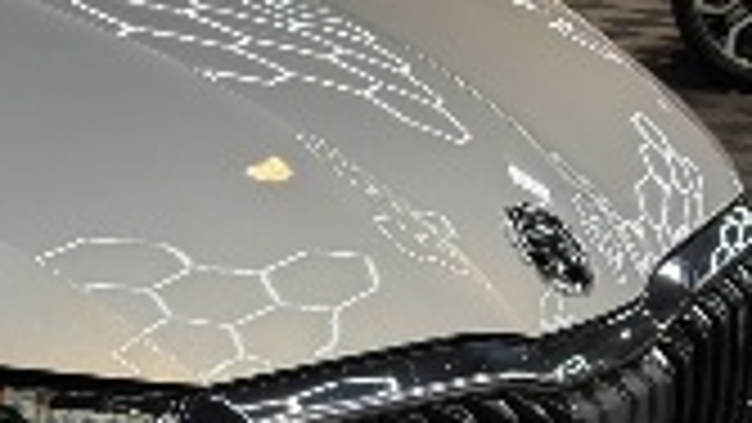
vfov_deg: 9.2
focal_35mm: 130
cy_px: 554
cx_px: 36
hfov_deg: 16.2
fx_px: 2593
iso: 64
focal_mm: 6.76
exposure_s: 1/125
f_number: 1.78
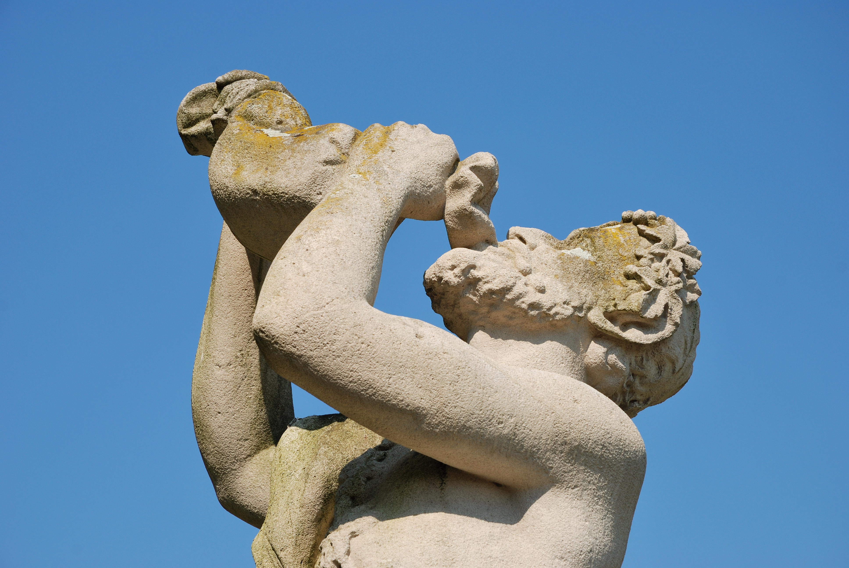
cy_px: 284
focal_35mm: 105
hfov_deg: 19.4
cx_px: 424
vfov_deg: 13.1
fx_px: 2479
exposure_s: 1/250
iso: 100
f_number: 8
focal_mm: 70
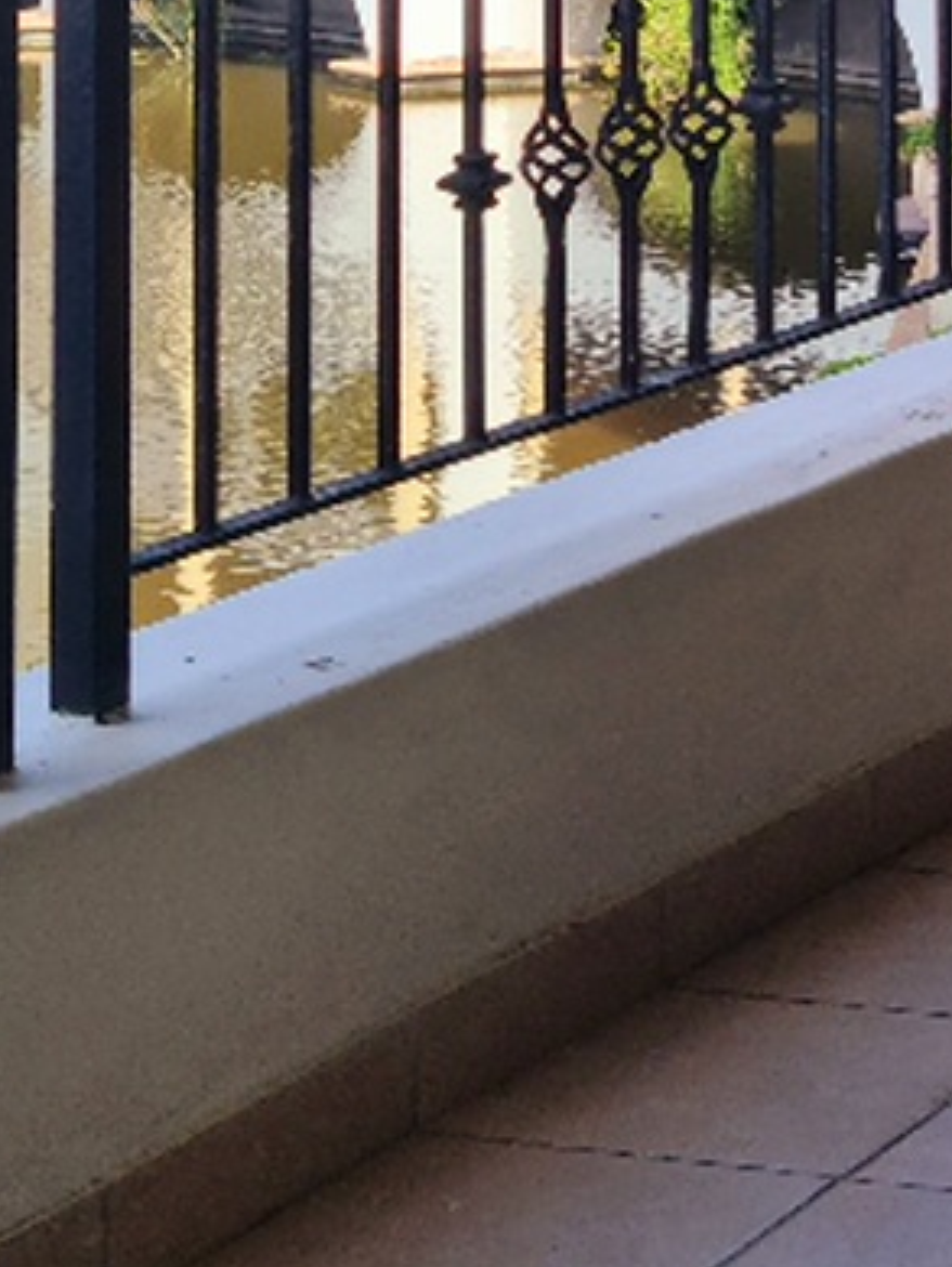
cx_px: 1535
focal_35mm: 128
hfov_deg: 11.0
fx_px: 4689
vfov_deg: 14.4
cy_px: -593
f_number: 2
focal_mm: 5.9
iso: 25
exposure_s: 1/526
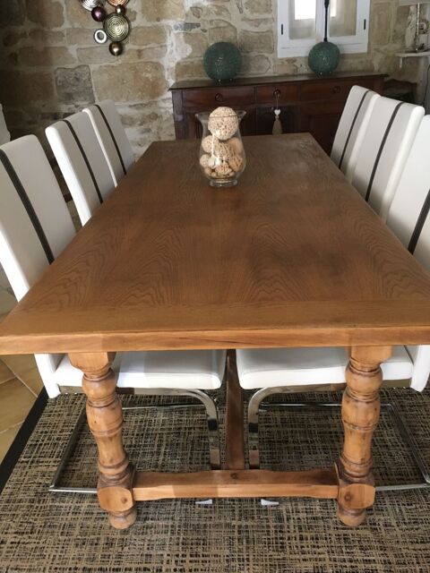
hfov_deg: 48.2
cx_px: 215
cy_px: 286
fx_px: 480
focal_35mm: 29
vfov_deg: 61.7
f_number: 2.2
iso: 200
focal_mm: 4.15
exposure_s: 1/33
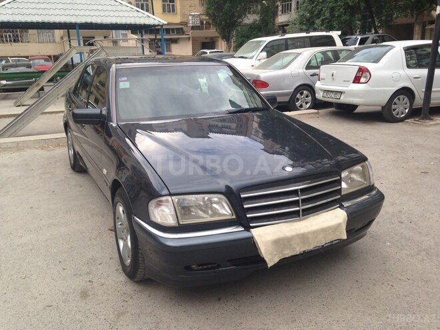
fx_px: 419
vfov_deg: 42.9
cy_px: 165
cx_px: 220
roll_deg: +2.7
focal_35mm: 33
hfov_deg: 55.4
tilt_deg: -16.1
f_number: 2.4
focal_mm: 4.12
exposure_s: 1/120
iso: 50
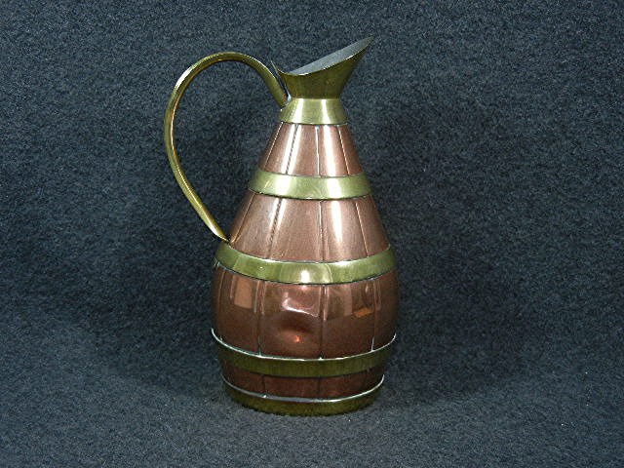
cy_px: 234
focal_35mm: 52
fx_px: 937
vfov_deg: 28.0
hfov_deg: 36.8
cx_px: 312
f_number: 3.9
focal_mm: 9.3
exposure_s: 1/30
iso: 278
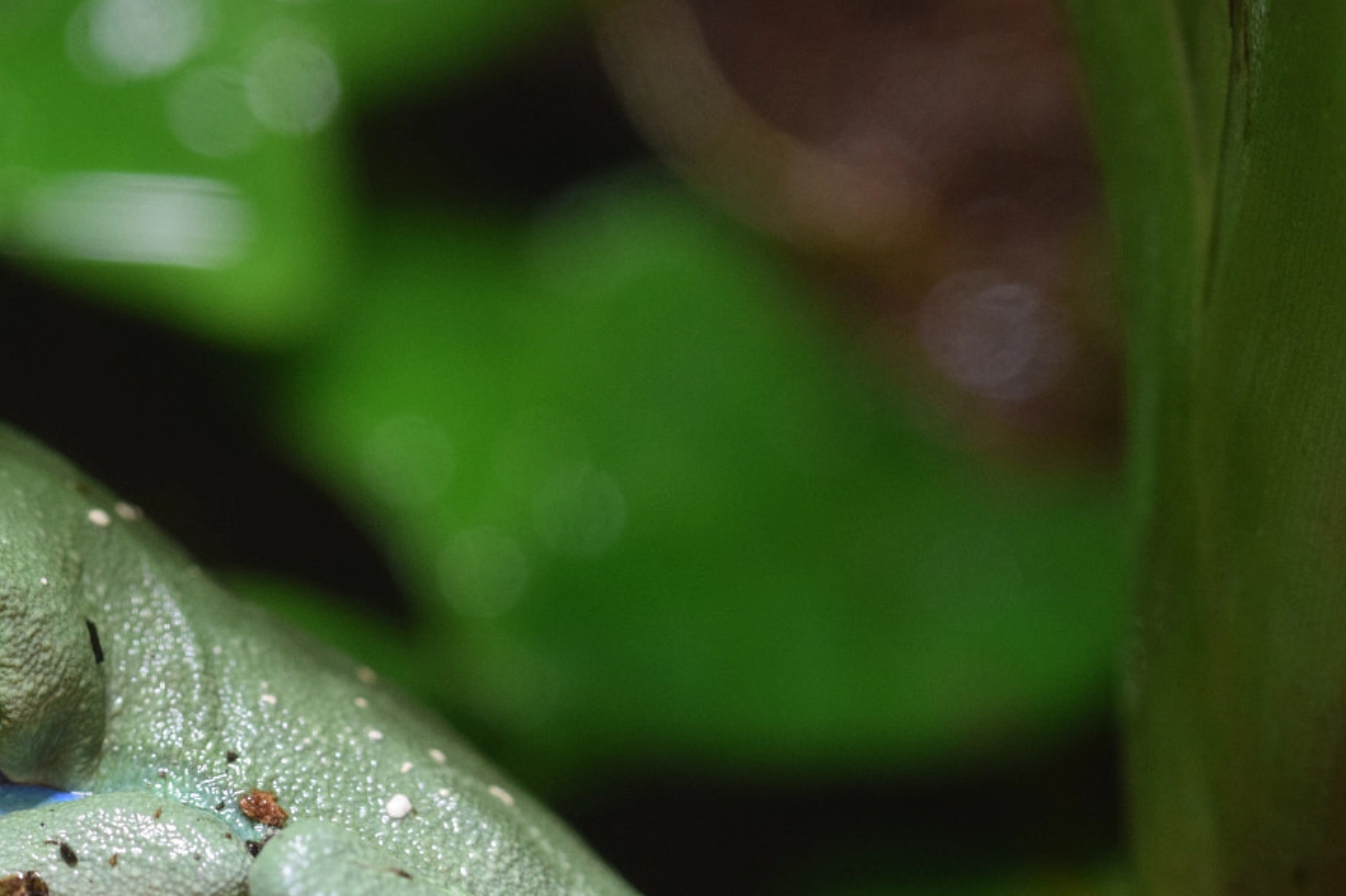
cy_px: 771
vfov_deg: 4.8
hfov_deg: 7.3
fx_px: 10571
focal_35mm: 283
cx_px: 249
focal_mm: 105
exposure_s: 1/30
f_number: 6.3
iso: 800
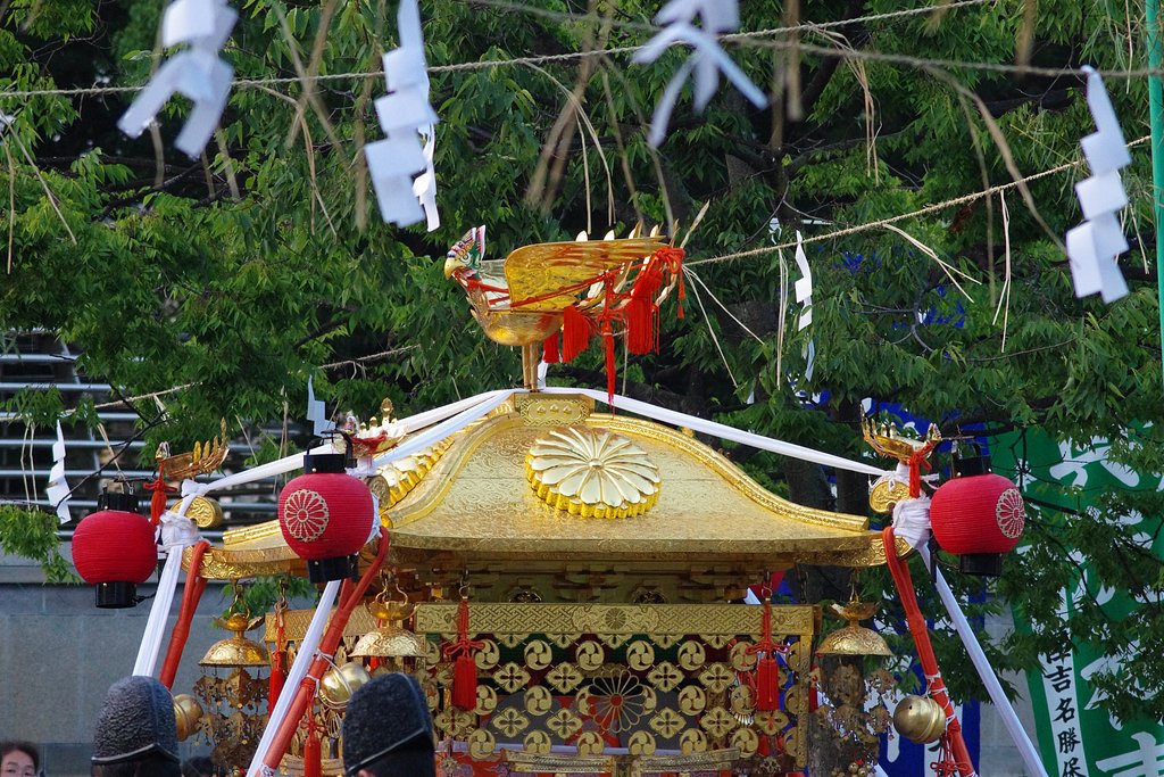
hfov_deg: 7.6
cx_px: 582
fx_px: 8731
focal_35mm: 270
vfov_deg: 5.1
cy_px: 388
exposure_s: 1/200
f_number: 8
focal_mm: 180
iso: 3200
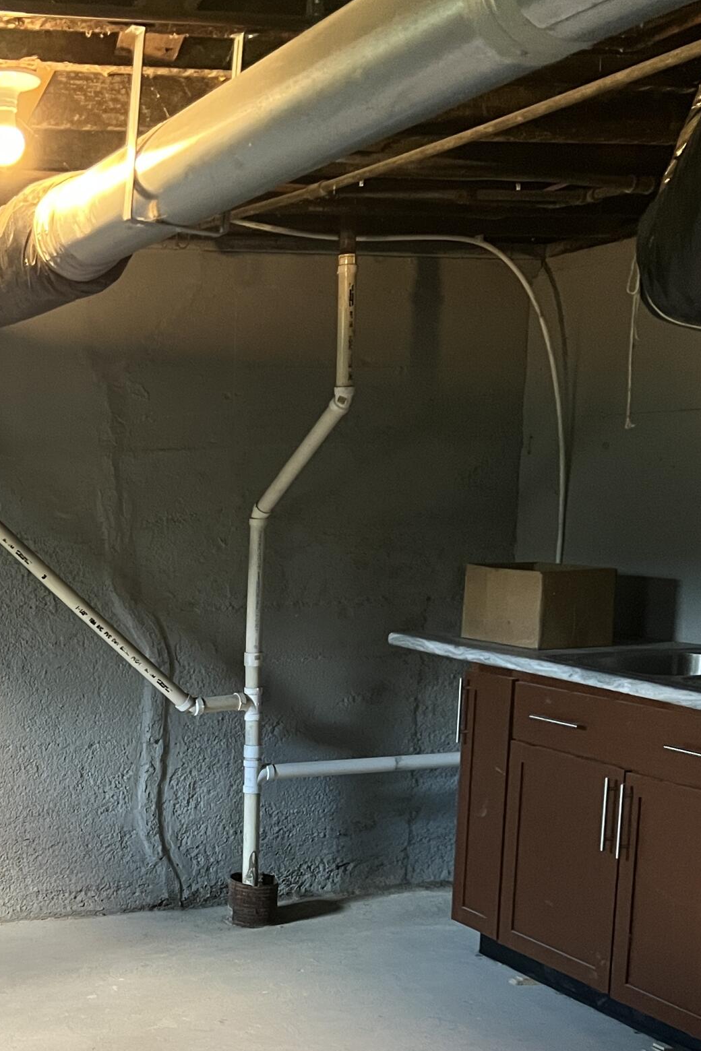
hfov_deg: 24.2
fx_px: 1519
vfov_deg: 37.5
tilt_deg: -10.2
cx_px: -84
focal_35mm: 52
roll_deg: +0.6
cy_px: 752
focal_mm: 5.7
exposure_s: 1/60
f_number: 1.5
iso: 400
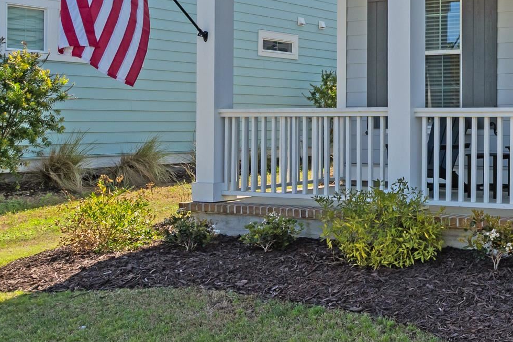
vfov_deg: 25.5
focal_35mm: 51
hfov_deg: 32.6
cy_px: 19
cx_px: 602
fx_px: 727
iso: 400
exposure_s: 1/250
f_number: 8
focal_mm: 20
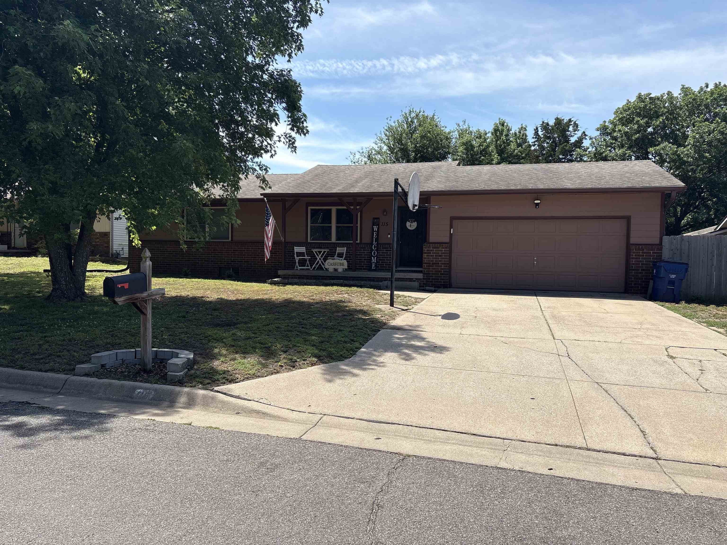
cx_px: 364
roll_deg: -0.5
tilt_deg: -1.5
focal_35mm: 26
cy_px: 272
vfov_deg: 53.1
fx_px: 546
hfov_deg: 67.3
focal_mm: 5.96
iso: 50
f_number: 1.6
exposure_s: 1/3125
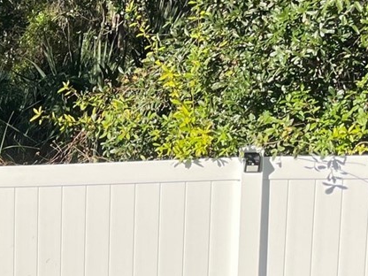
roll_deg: +2.0
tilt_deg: -10.4
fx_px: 1063
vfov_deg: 14.5
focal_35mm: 100
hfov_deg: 17.3
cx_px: -215
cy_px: 301
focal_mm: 4.2
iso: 32
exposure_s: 1/1715
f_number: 1.6
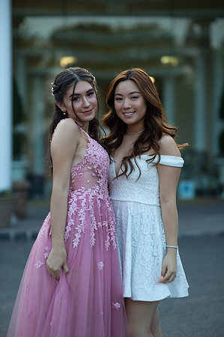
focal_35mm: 85
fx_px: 795
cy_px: 168
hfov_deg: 16.0
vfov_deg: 23.9
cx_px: 112
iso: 250
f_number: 2
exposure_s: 1/1000
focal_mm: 85
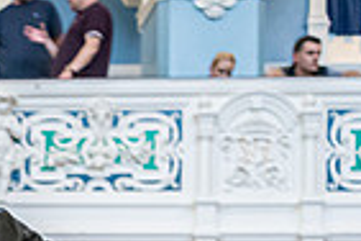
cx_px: -335
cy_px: 488
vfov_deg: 9.0
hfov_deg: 12.7
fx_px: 1444
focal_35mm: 144
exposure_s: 1/500
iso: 6400
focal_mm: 35
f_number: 2
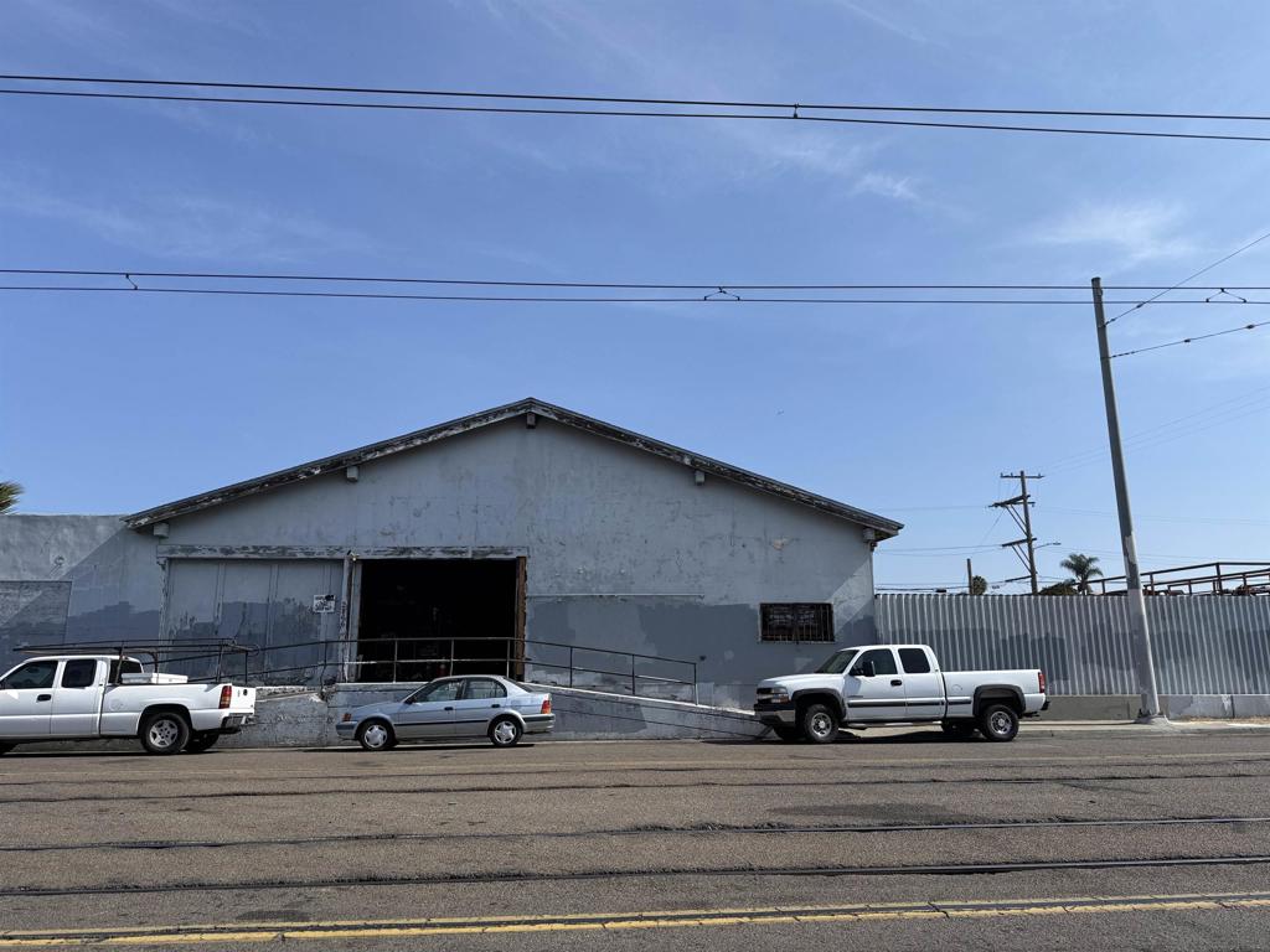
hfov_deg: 71.6
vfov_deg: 56.8
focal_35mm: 24
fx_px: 881
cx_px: 635
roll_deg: +0.6
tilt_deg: +10.7
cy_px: 476
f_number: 1.78
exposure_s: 1/6173
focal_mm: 6.76
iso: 80
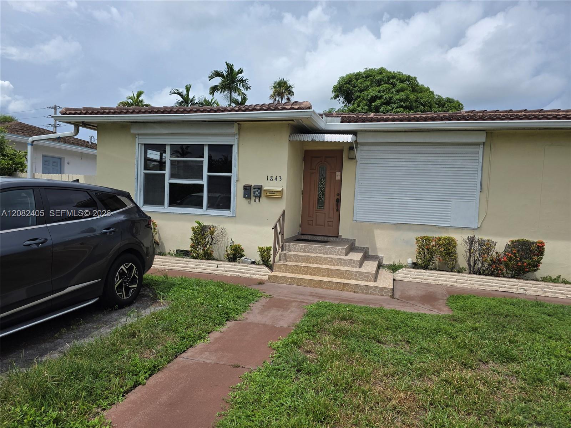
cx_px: 286
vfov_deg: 58.9
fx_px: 379
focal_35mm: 23
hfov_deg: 73.9
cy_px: 214
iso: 64
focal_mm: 6.3
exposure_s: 1/7944
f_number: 1.7
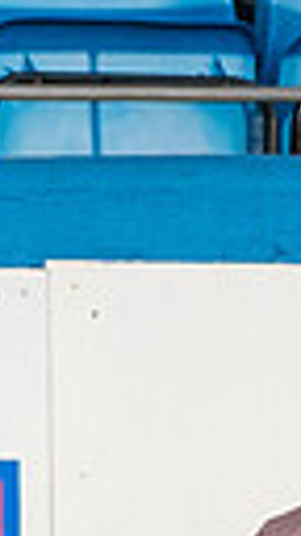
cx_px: 1125
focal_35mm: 2131
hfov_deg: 0.6
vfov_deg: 1.0
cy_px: 459
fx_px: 30237
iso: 800
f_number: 7.1
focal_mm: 300
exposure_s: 1/1000
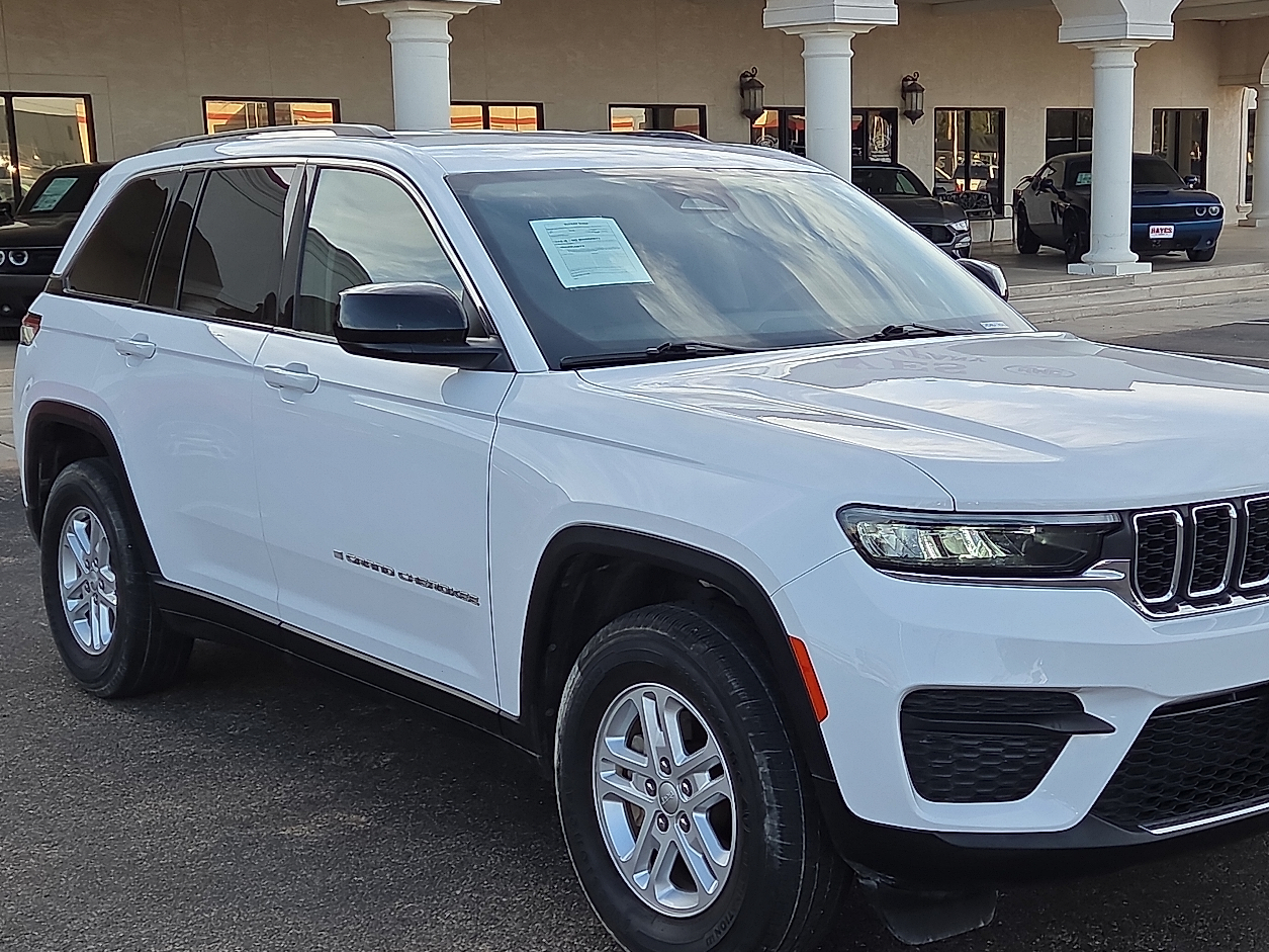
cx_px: 744
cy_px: 530
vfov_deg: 28.5
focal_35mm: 51
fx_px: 1869
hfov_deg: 37.4
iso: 25
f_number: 1.8
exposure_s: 1/526
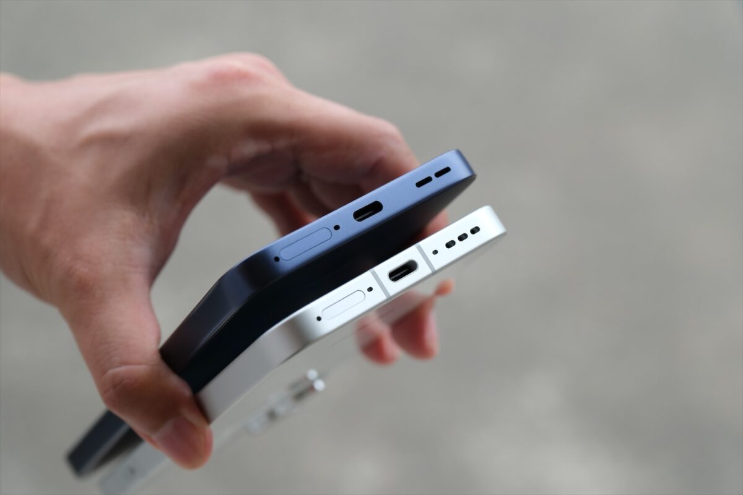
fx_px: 1713
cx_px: 372
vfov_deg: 16.5
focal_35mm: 83
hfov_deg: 24.5
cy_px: 248
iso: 160
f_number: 4.5
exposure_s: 1/220
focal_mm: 55
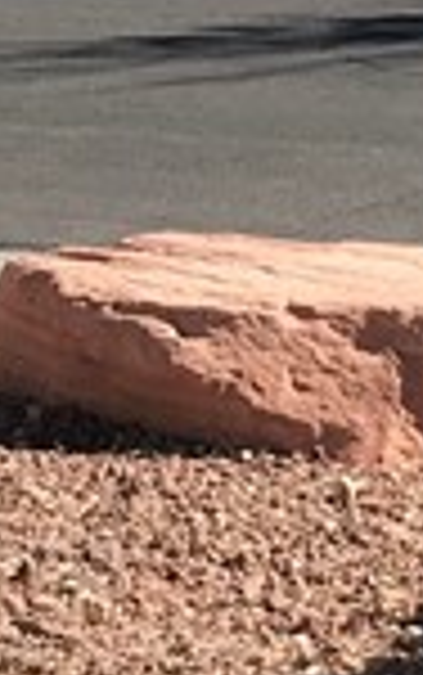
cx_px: 418
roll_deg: -1.3
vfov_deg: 10.2
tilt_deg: -4.7
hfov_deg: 6.5
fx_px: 3719
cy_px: -162
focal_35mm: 202
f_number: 1.8
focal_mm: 3.99
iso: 20
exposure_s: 1/2128
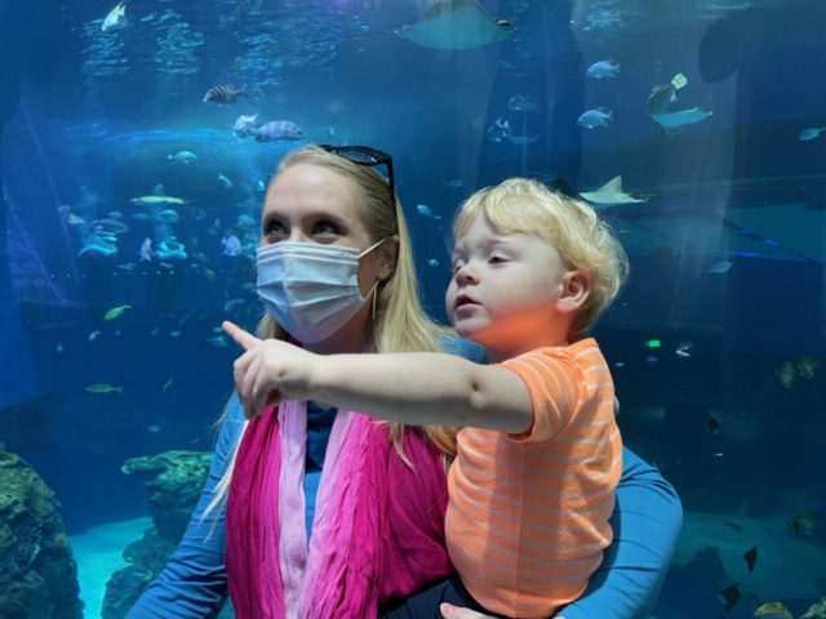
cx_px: 413
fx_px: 620
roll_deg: +0.7
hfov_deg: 67.3
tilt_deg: -7.6
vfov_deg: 53.1
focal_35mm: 26
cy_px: 310
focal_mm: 4.2
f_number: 1.6
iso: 250
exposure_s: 1/60
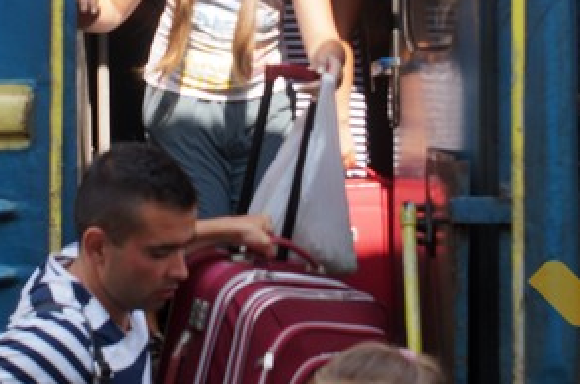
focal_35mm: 125
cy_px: 27
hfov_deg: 16.4
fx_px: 2014
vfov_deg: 10.8
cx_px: 211
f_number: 6.3
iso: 100
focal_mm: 35
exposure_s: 1/100
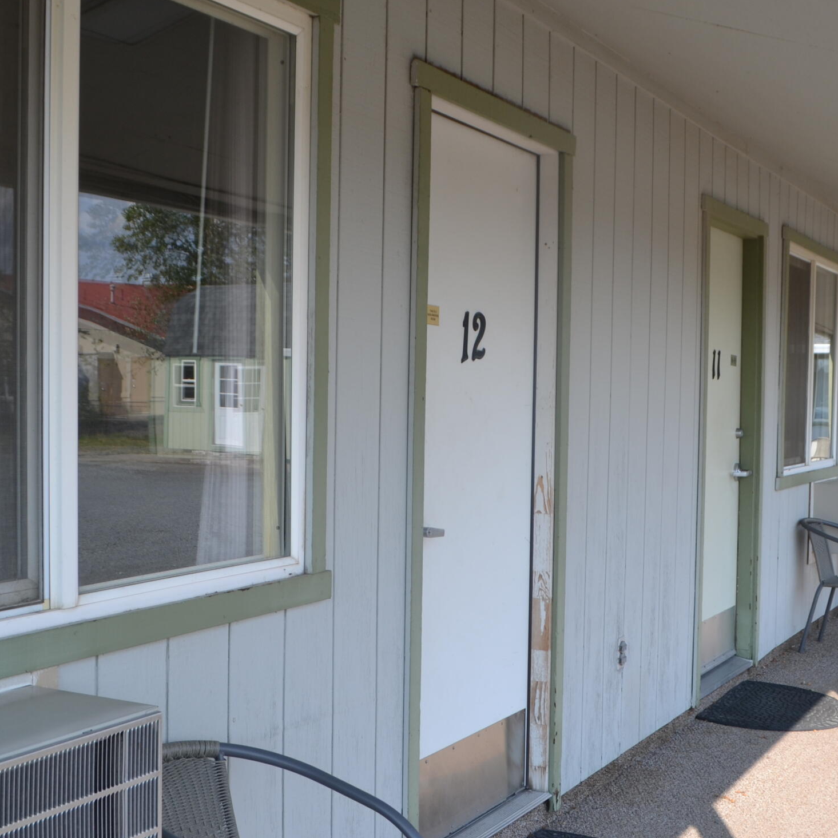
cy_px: 414
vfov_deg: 36.1
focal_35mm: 47
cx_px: 427
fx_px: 1287
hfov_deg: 36.1
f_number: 6.3
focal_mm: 18
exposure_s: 1/160
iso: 100
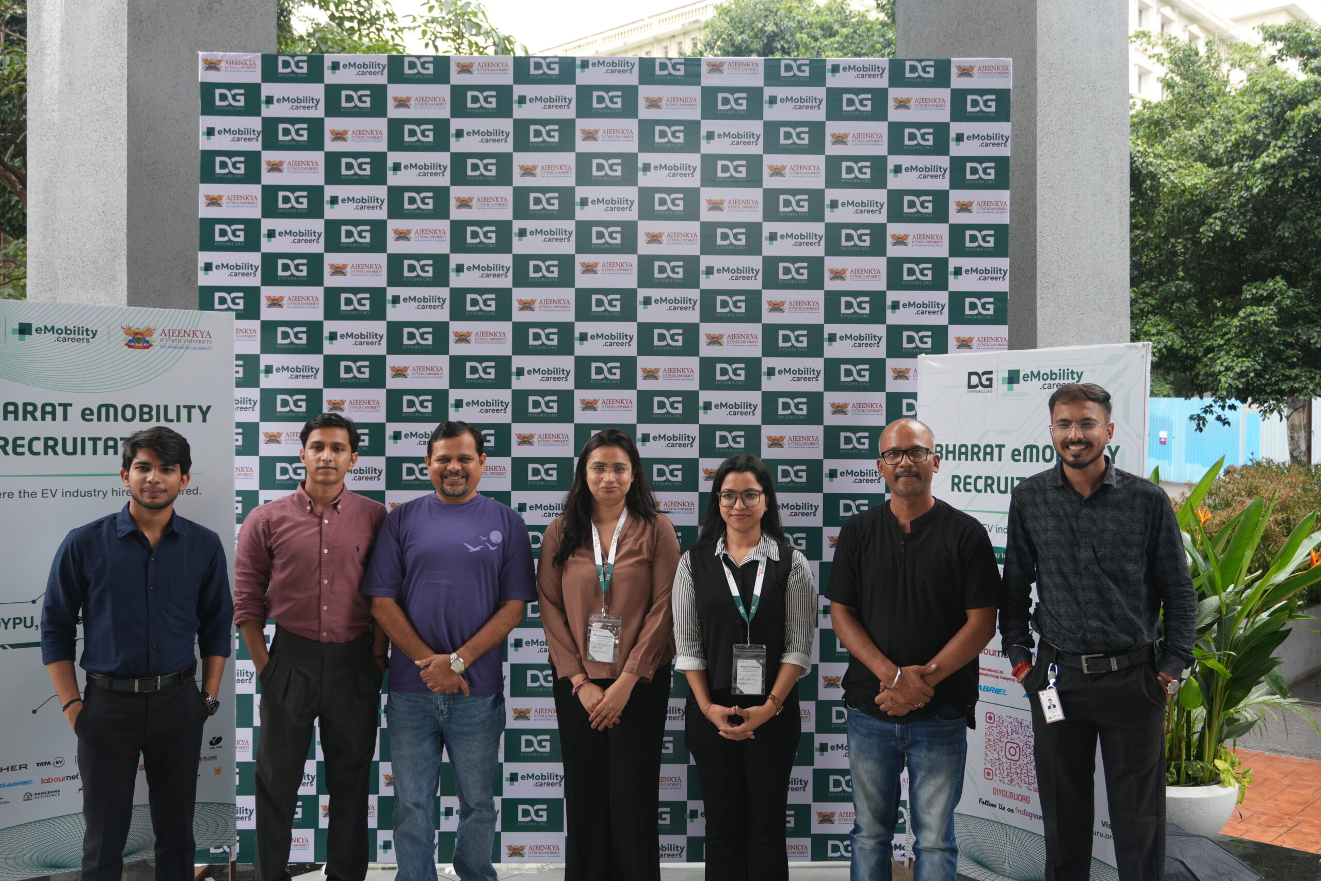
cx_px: 660
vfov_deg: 38.4
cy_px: 440
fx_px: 1266
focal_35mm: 34
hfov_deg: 55.1
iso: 125
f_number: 4
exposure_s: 1/60
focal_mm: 23
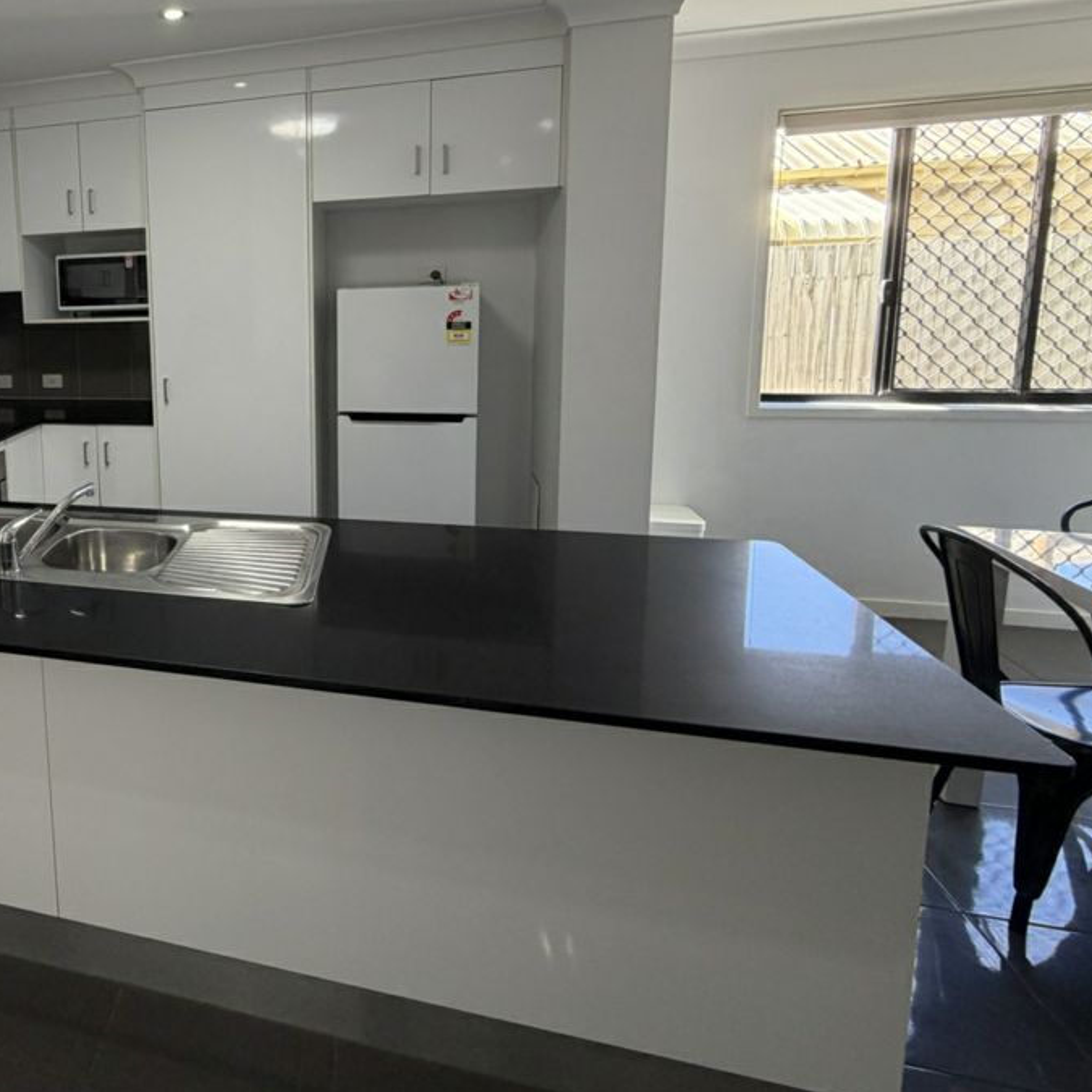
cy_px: 379
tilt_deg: -6.1
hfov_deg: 61.3
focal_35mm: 22
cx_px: 159
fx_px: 785
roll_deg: +3.3
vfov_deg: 68.0
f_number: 2.2
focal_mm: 2.22
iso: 160
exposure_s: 1/100
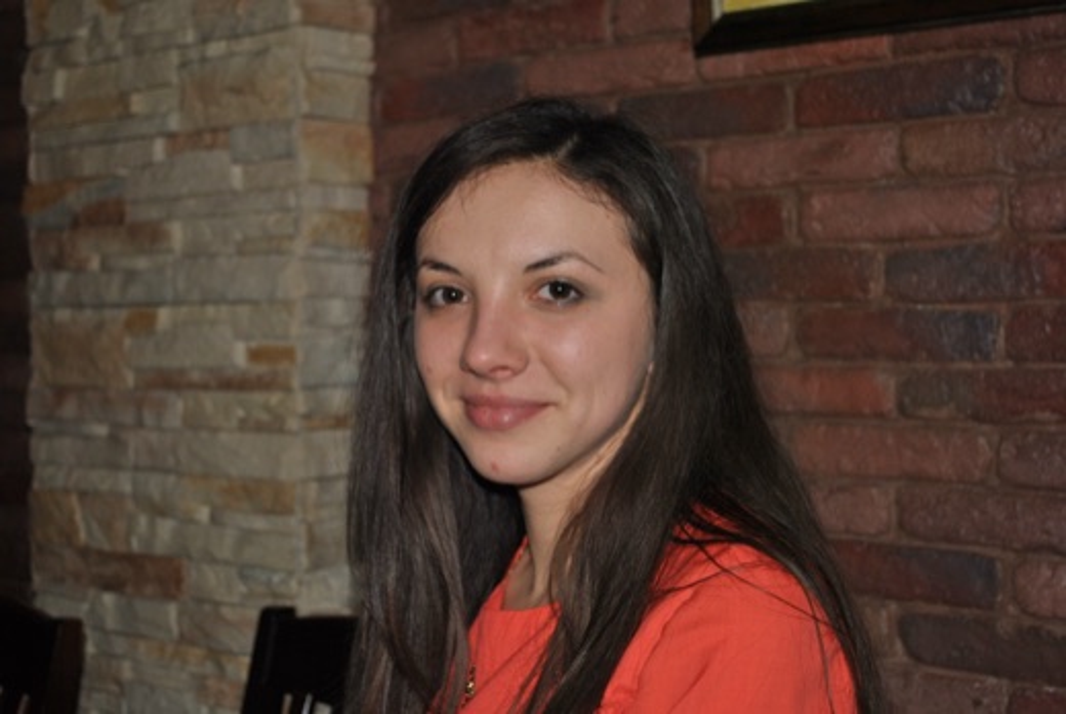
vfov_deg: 25.1
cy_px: 357
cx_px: 533
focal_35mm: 54
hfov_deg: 36.8
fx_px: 1601
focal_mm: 36
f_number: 5
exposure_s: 1/60
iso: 200
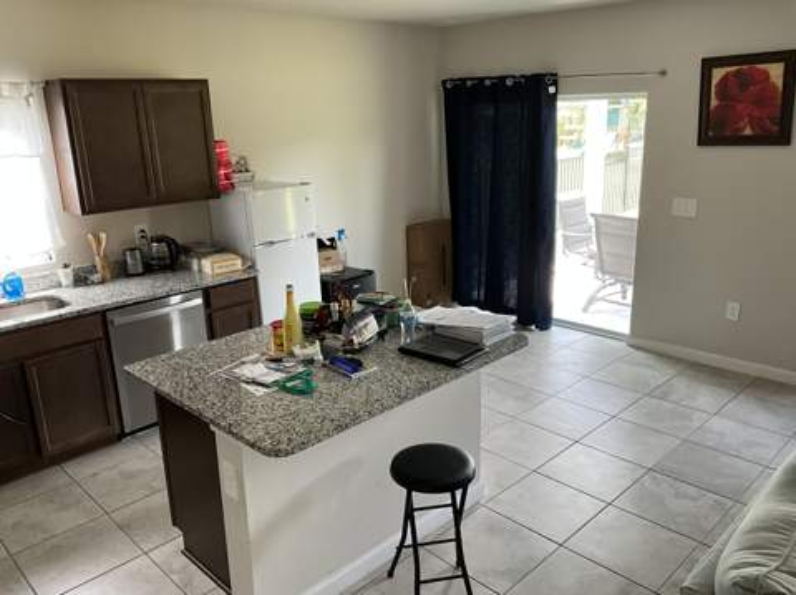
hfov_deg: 61.7
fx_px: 666
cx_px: 398
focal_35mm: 29
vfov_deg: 48.2
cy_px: 298
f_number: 1.8
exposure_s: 1/67
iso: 64
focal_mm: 3
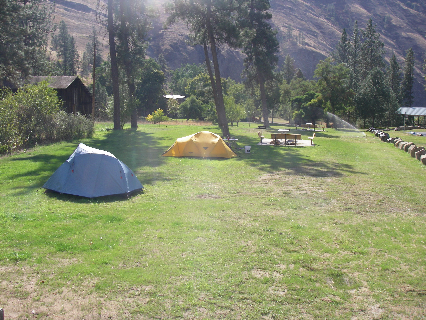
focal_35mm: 38
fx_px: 468
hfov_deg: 49.0
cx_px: 213
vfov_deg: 37.7
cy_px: 160
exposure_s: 1/125
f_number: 6.6
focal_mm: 6.3
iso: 64
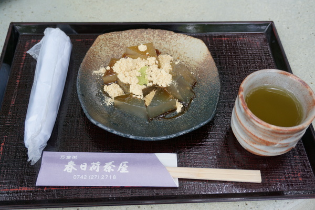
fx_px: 341
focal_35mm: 39
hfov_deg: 49.6
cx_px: 158
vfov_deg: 34.2
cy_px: 105
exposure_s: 1/60
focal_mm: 26
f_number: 4.5
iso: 400
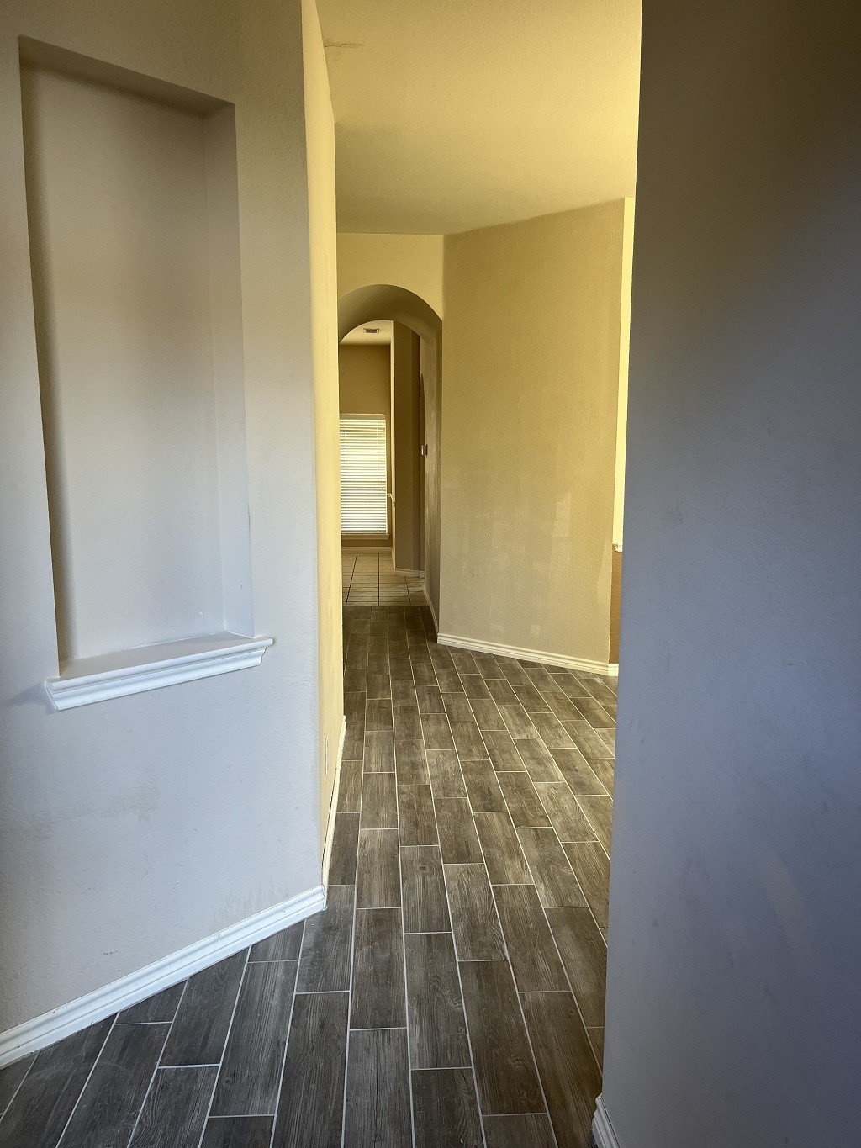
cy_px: 574
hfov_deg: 53.1
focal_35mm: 26
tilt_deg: -7.9
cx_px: 430
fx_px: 862
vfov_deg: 67.3
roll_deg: +0.6
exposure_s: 1/120
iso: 100
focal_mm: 5.1
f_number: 1.6
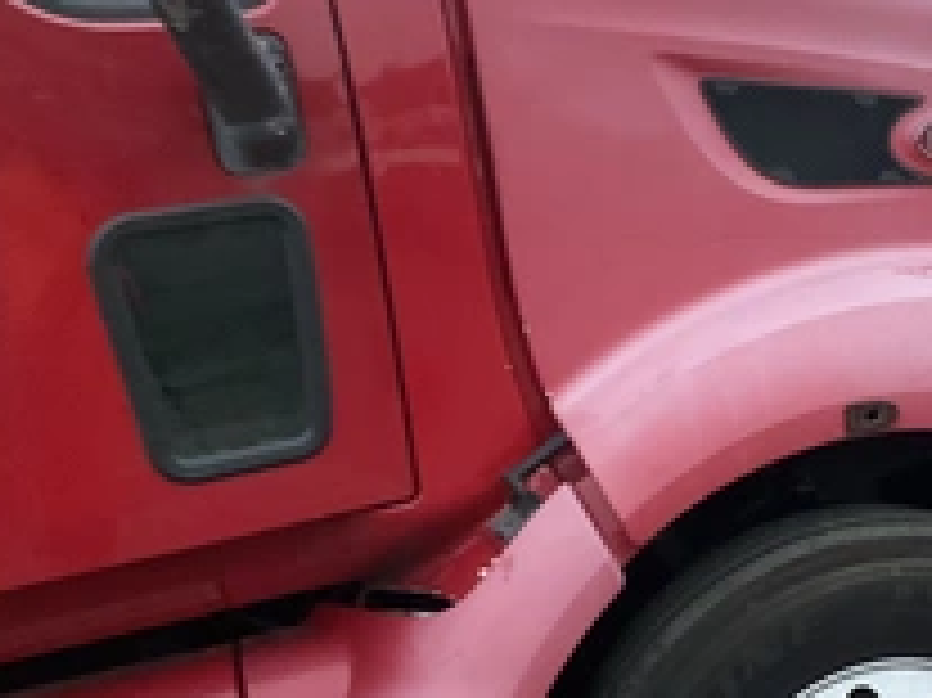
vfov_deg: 26.1
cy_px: 383
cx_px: 837
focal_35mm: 56
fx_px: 1507
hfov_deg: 32.7
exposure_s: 1/41
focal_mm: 3
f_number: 1.8
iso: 320
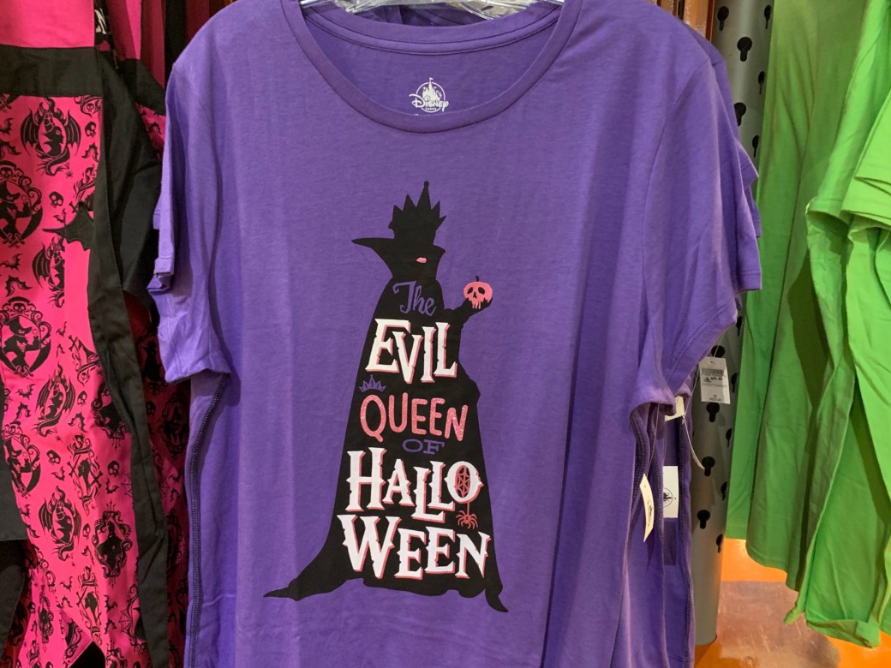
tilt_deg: -11.6
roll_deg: -0.4
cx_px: 421
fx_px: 772
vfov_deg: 46.7
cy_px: 370
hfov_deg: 59.9
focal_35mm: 30
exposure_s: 1/30
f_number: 1.8
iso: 640
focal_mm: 4.25
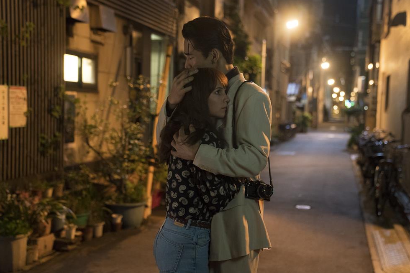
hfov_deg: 40.3
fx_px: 558
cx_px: 206
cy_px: 136
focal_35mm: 49
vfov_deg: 27.5
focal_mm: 48
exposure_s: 1/100
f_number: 2.8
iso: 6400
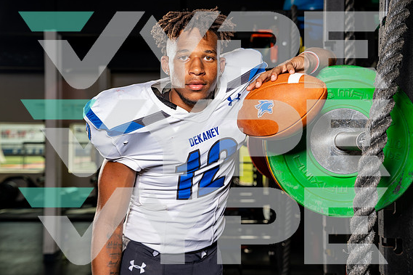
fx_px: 608
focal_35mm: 53
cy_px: 138
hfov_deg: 37.5
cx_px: 205
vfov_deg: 25.5
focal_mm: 52
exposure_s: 1/250
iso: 100
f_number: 4.5
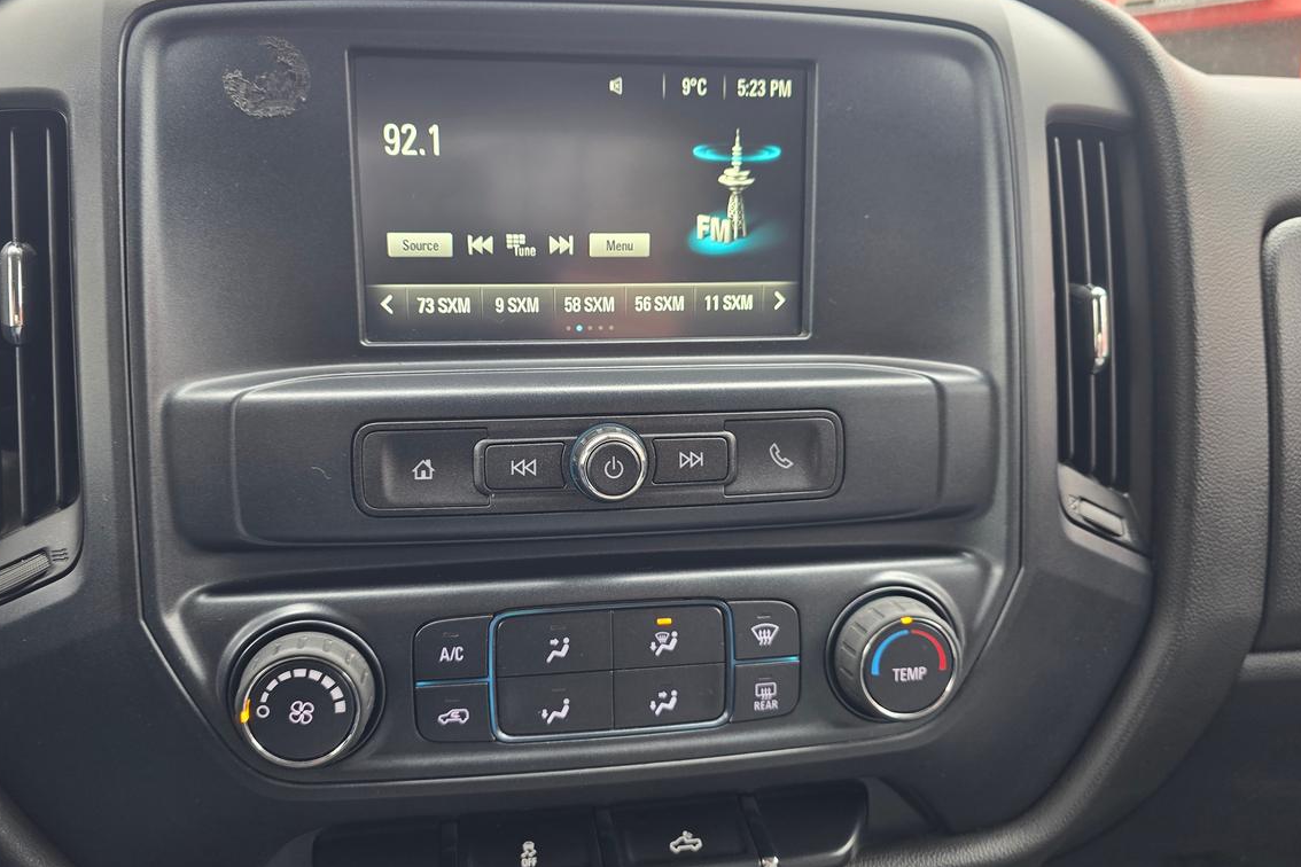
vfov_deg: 47.9
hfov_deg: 67.3
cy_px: 448
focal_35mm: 27
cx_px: 607
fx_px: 976
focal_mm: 6.3
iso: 80
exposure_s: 1/54.7
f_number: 1.7
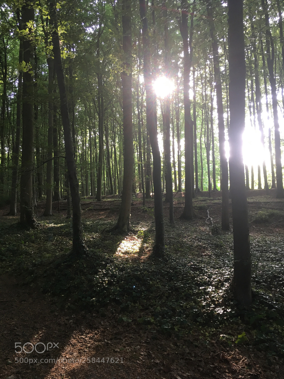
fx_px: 317
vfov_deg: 61.7
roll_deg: +1.1
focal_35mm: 29
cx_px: 142
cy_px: 190
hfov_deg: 48.2
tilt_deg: +2.7
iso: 64
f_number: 2.2
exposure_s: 1/33
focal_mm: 4.15
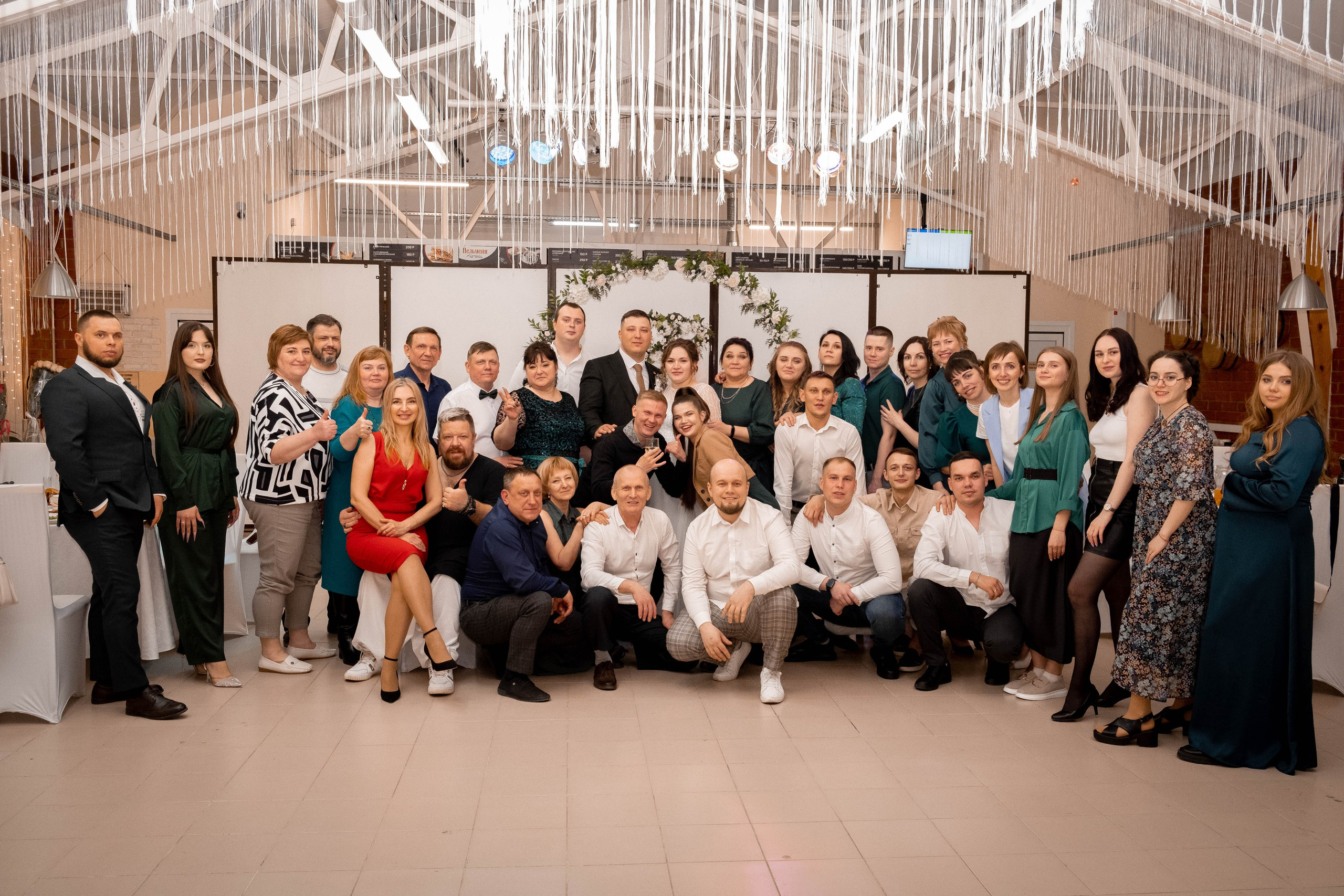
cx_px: 672
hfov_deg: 60.3
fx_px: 1157
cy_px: 448
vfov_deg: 42.3
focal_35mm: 31
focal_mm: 20.5
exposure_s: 1/160
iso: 2500
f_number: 4.5
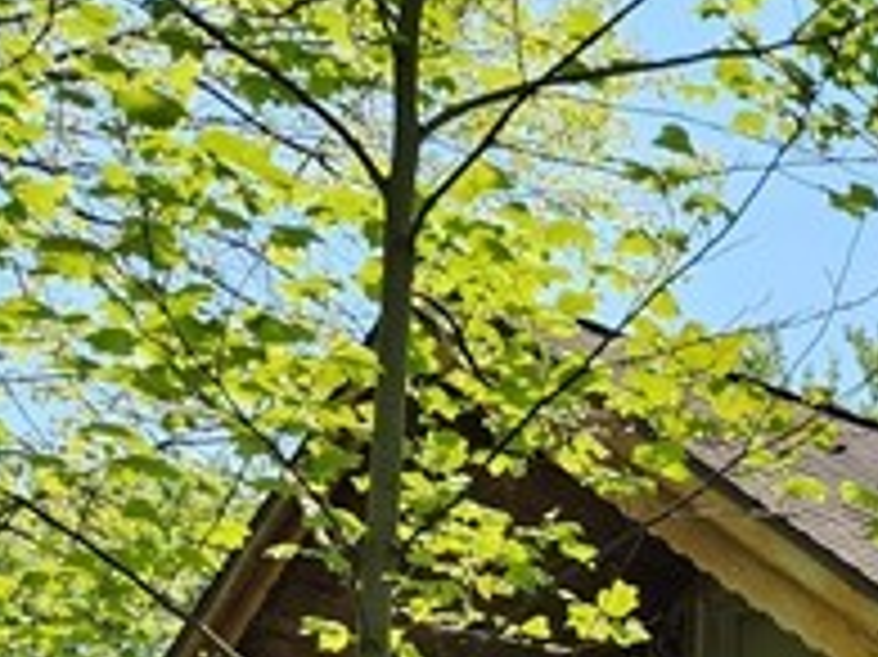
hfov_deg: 13.5
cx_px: 1855
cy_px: 1310
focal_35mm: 121
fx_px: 3067
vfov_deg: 11.1
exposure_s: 1/717
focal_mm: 5.4
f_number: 1.8
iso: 20
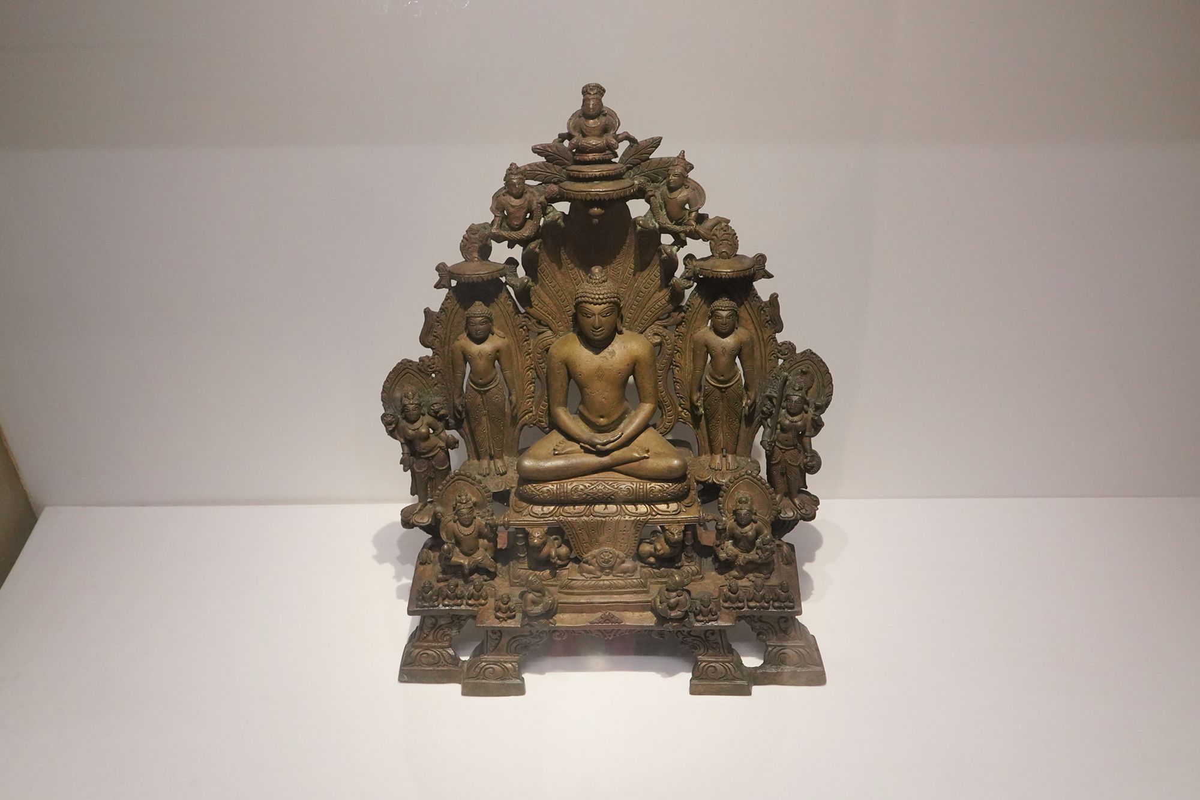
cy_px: 400
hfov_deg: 73.7
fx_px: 800
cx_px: 600
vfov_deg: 53.1
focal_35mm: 24
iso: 3200
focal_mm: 24
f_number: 8
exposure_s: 1/80
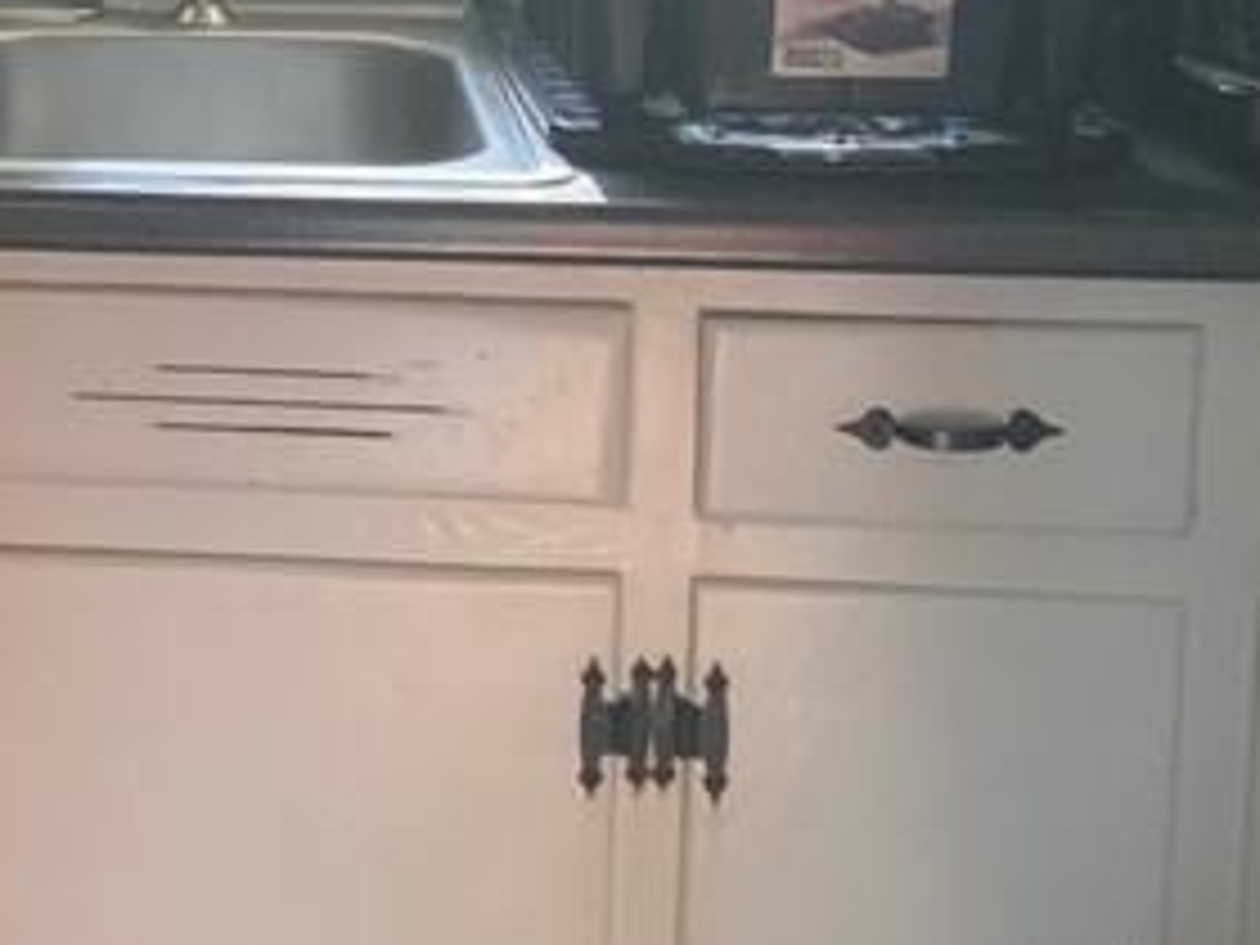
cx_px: -328
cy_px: -72
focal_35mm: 106
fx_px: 3858
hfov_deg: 17.5
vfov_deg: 13.7
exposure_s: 1/60
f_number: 1.8
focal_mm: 3
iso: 80
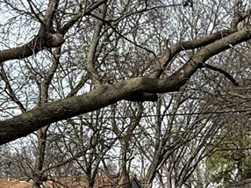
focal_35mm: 94
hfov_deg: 20.8
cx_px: 163
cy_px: 157
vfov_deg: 15.6
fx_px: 681
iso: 50
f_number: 2.2
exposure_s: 1/1698
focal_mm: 2.22
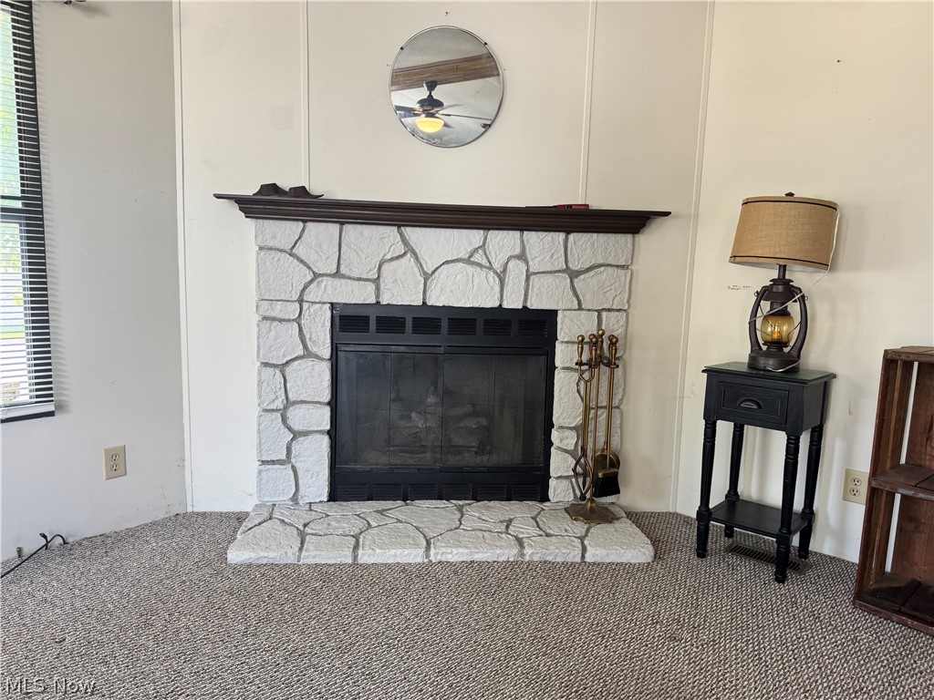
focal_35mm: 24
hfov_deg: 71.6
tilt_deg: -8.3
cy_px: 350
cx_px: 467
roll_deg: -1.3
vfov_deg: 56.8
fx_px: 648
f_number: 1.78
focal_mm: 6.76
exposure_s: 1/120
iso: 160
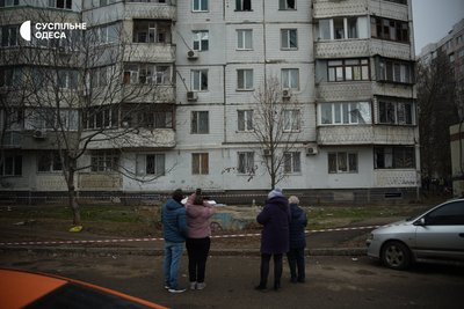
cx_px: 232
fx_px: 361
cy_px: 154
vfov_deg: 46.4
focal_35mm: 28
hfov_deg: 65.5
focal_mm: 28
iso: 100
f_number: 2.8
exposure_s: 1/100
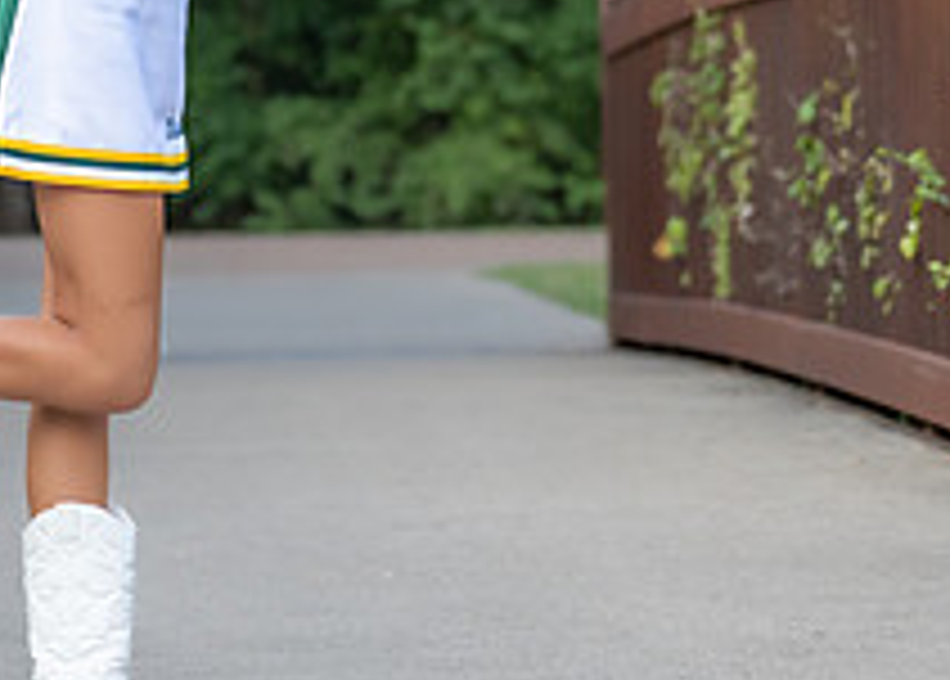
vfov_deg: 5.9
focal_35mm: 243
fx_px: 6561
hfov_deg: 8.3
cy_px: -3
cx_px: 180
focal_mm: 70
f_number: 2.8
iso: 800
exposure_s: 1/1000
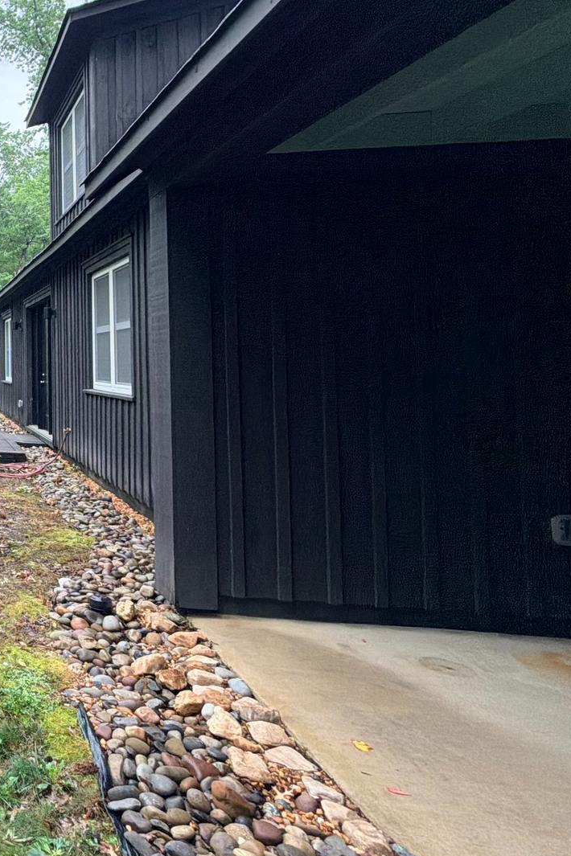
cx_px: -204
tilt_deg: +2.3
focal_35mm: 28
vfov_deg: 64.7
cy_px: 334
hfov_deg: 32.3
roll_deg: +0.5
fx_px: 666
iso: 125
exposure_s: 1/121
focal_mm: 2.22
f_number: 2.2
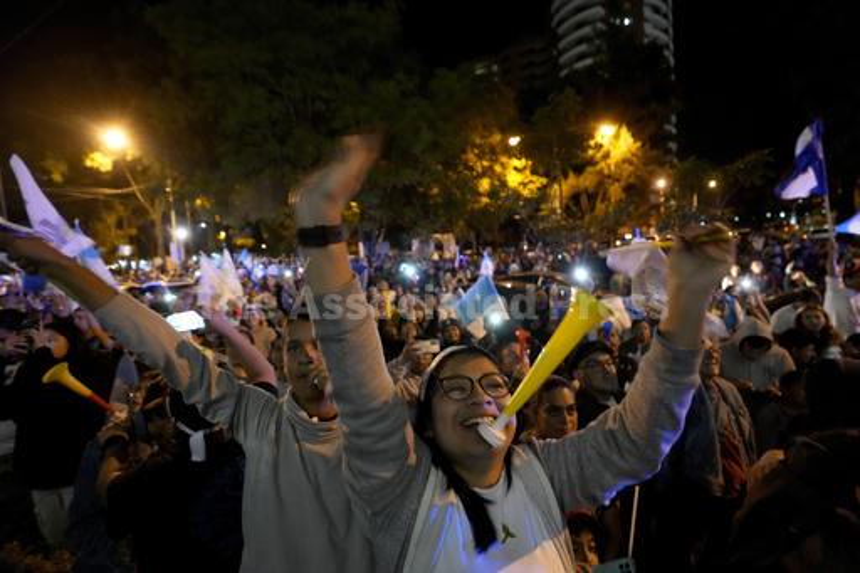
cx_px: 430
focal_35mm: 16
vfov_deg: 73.7
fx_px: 382
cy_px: 286
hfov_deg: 96.8
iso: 5000
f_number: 2.8
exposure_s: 1/50
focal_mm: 16
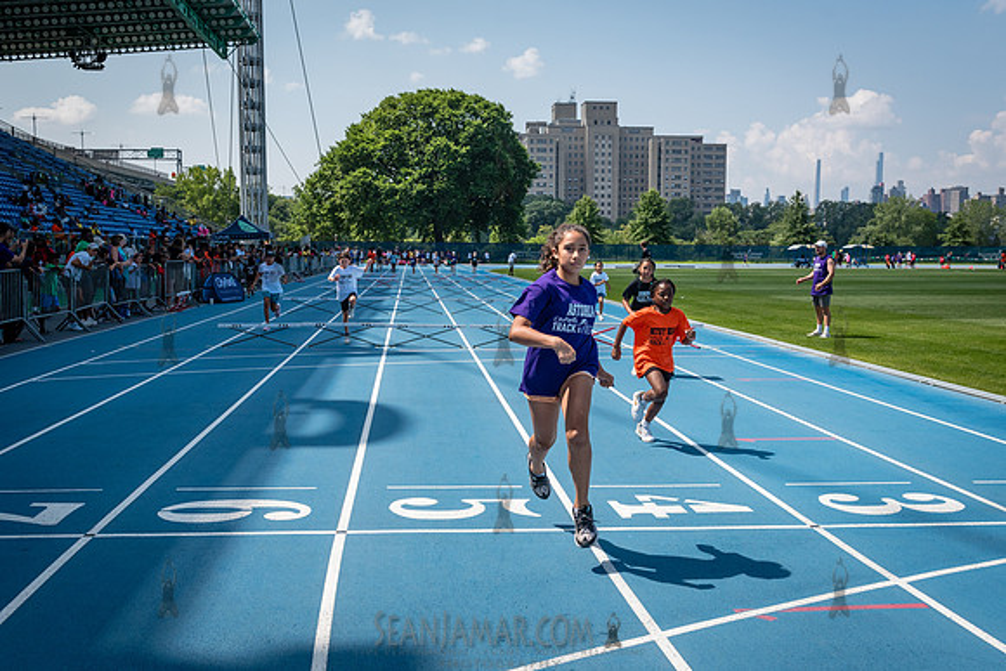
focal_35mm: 37
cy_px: 382
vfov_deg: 35.7
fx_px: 1040
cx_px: 512
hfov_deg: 51.6
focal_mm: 32
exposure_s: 1/2500
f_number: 5.6
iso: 400
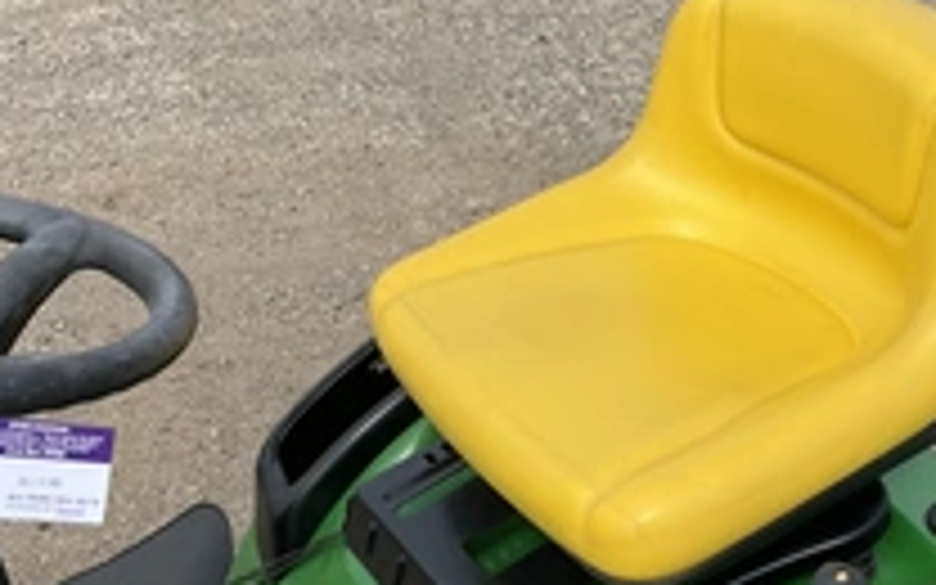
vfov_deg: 21.9
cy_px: 410
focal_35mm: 59
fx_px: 1505
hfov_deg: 34.1
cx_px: 652
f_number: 1.8
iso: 25
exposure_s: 1/1279
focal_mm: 3
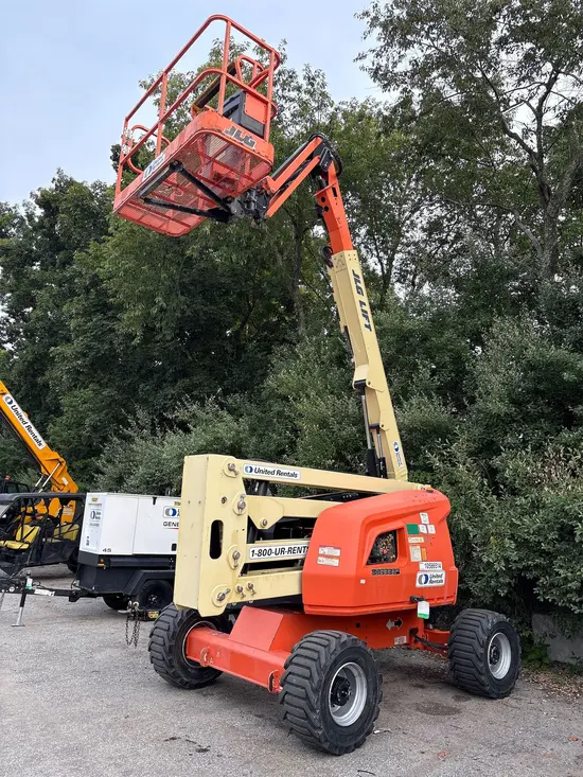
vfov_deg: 67.3
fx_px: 584
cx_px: 292
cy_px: 388
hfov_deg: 53.1
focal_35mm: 26
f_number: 1.6
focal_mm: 5.96
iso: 64
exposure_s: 1/515
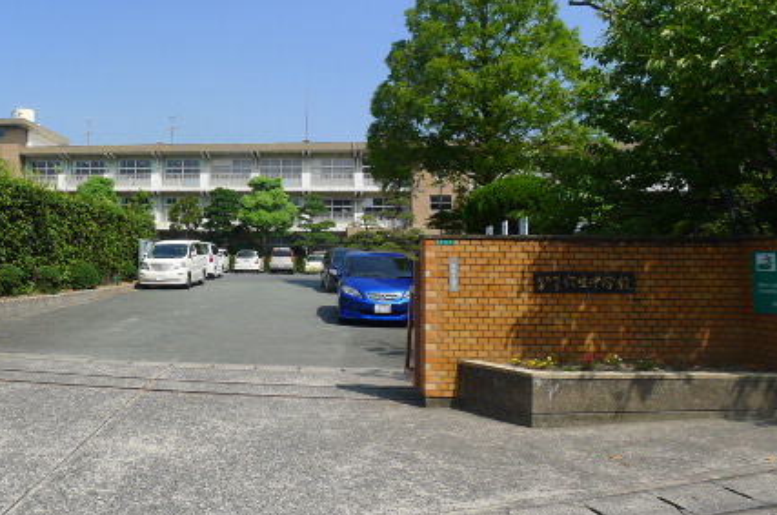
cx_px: 215
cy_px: 197
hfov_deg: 51.4
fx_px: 776
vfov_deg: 36.5
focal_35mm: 36
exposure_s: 1/640
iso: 80
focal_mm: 5.1
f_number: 4
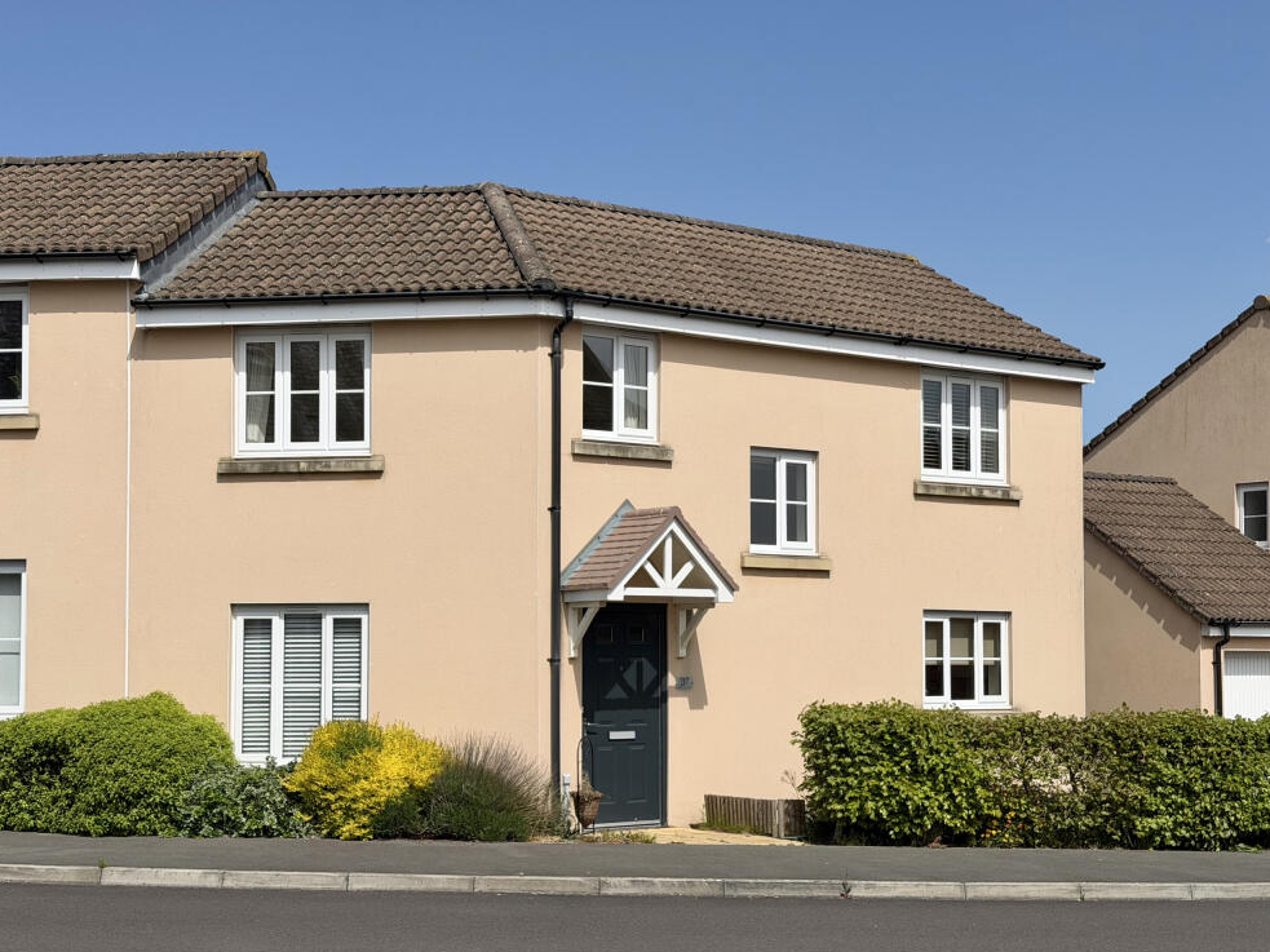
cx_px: 642
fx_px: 1834
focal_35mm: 50
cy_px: 484
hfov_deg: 38.2
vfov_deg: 29.1
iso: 64
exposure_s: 1/9901
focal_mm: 6.76
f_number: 1.78
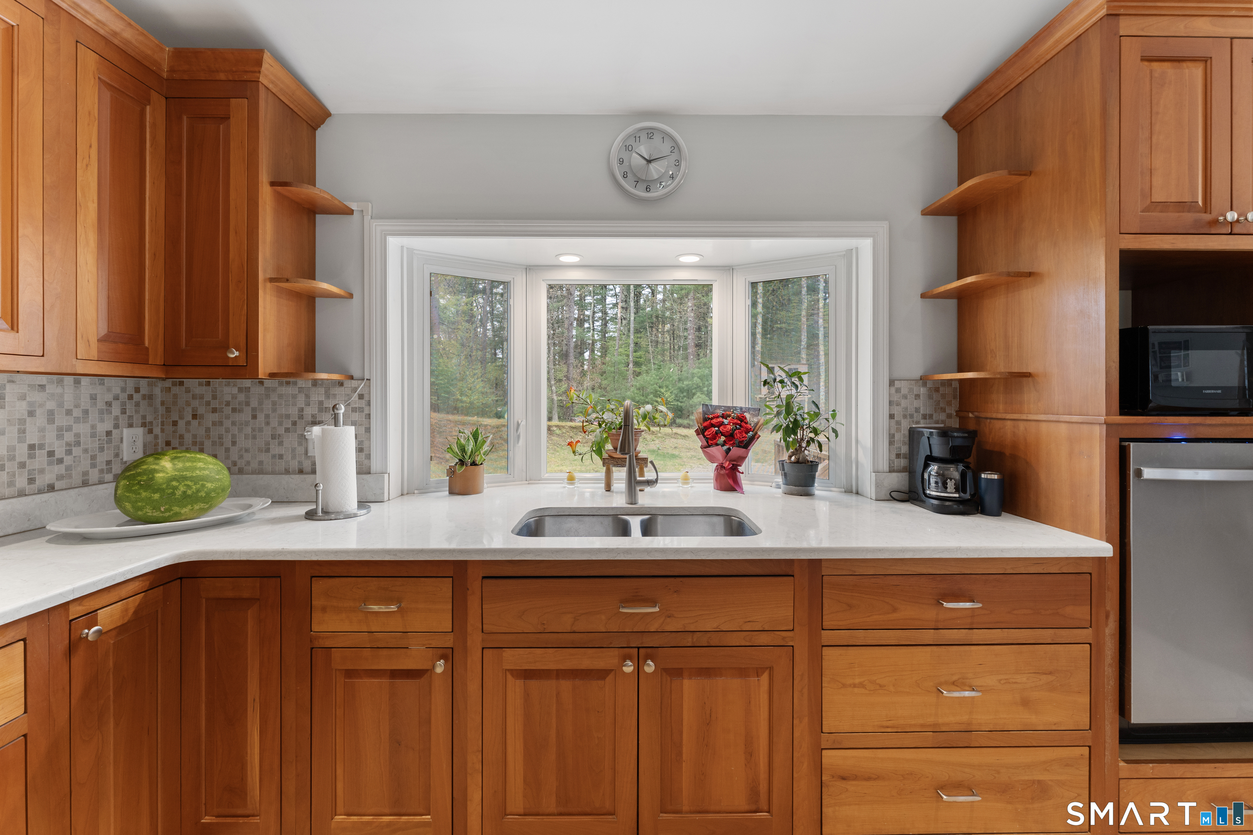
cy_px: 418
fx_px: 487
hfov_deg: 104.3
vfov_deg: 81.2
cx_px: 626
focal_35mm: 14
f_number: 8
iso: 800
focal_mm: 14
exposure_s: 1/5
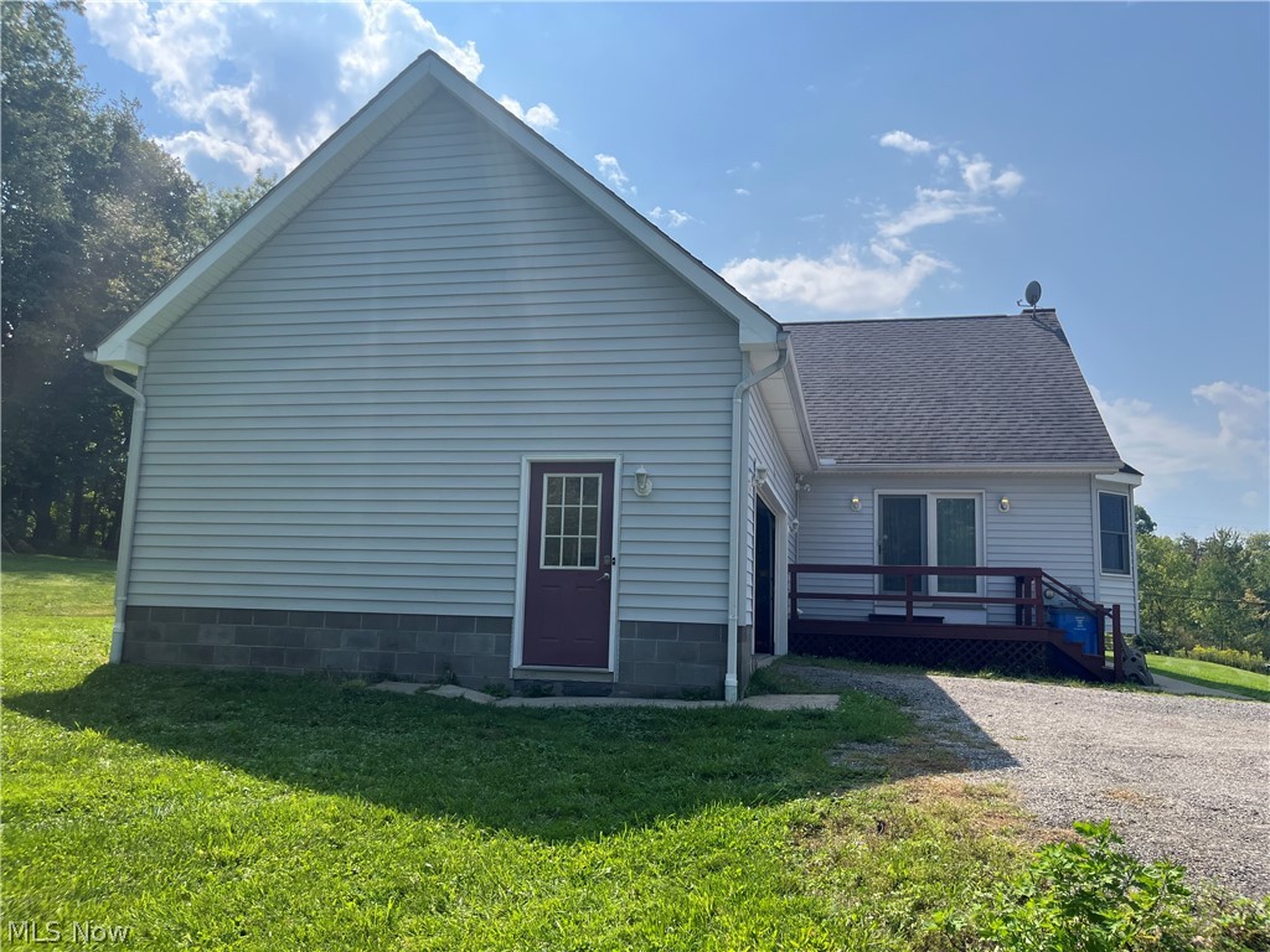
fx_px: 954
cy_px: 476
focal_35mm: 26
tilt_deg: +7.6
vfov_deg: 53.1
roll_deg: -1.3
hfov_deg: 67.3
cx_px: 635
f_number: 1.6
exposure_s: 1/4149
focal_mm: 5.1
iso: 50
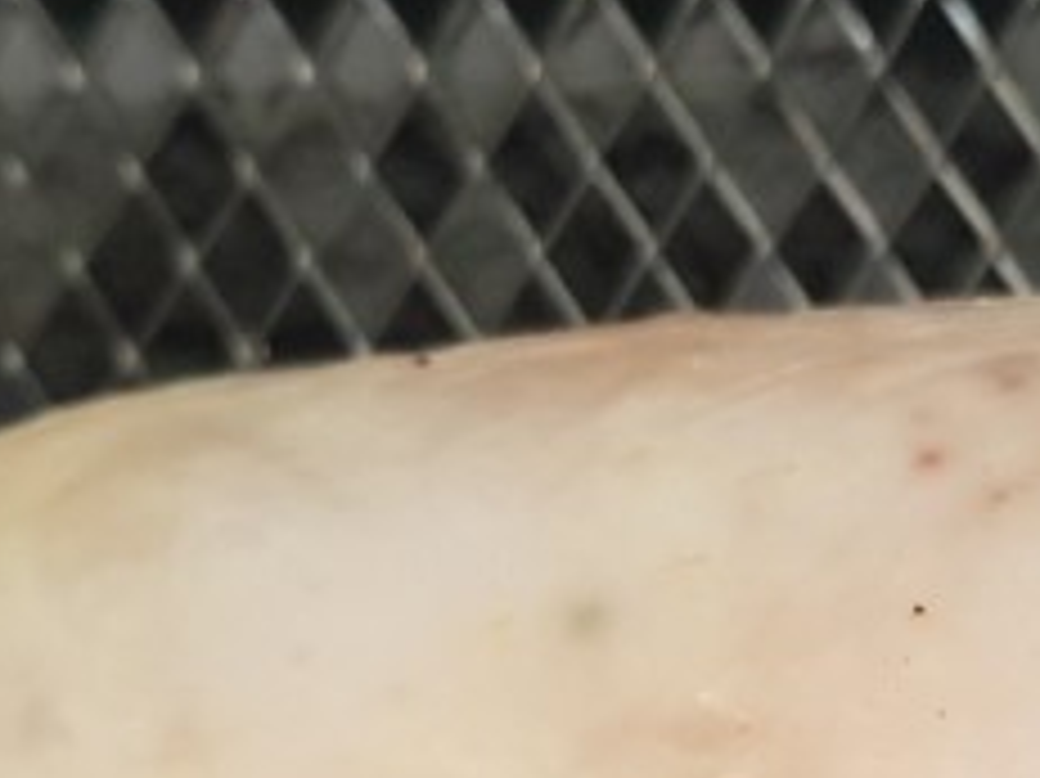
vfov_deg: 15.9
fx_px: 2703
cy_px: 854
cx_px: 1198
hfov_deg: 20.6
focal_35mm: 90
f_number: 1.7
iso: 125
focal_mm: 4.2
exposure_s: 1/50
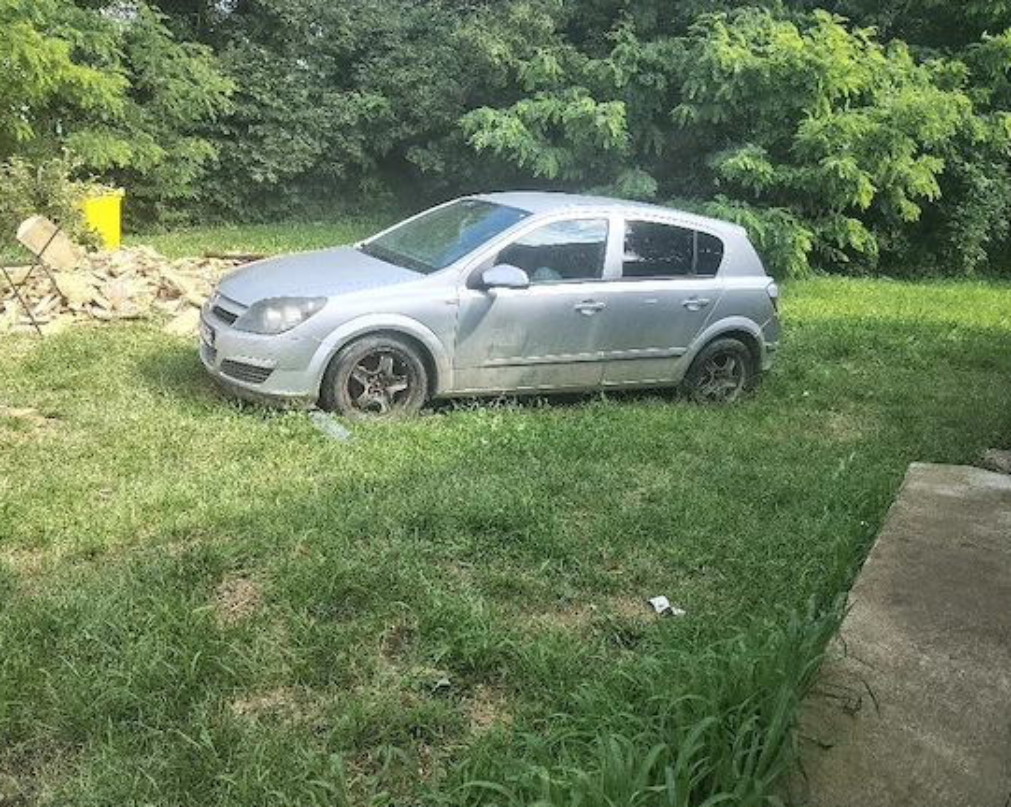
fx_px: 777
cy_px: 418
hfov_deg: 66.0
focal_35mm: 26
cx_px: 482
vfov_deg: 54.9
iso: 120
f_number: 1.8
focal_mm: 5.56
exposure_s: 1/417
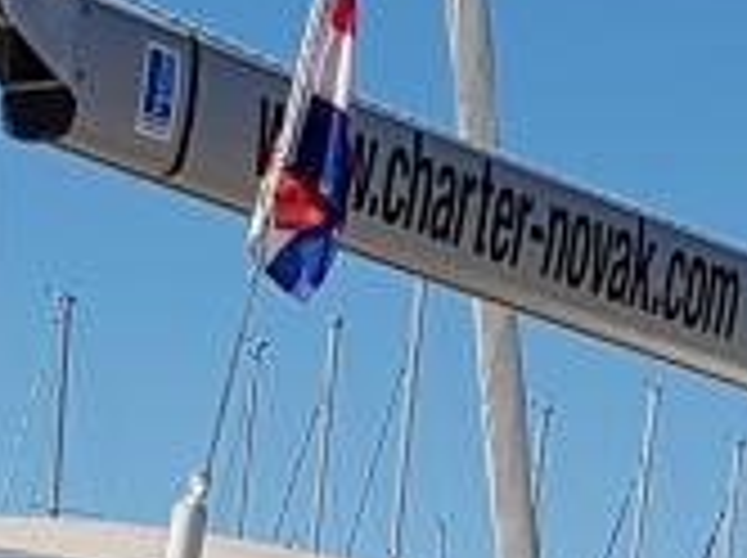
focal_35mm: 201
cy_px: 1377
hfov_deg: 9.8
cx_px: 99
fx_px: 4331
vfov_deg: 6.9
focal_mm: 4.2
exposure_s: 1/3960
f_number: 1.7
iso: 50
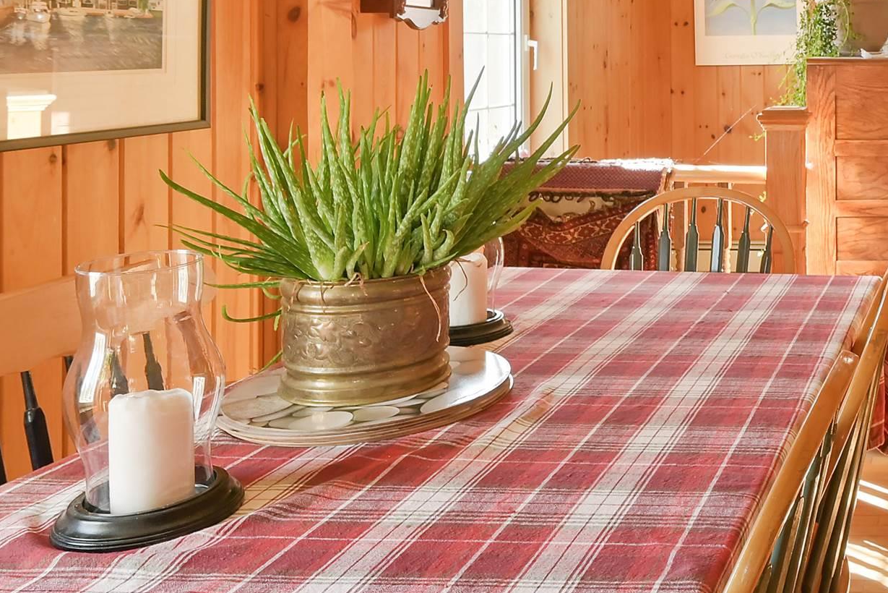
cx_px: 959
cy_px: 216
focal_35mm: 40
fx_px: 987
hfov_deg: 40.1
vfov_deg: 33.2
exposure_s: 1/15
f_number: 8
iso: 2200
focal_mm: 16
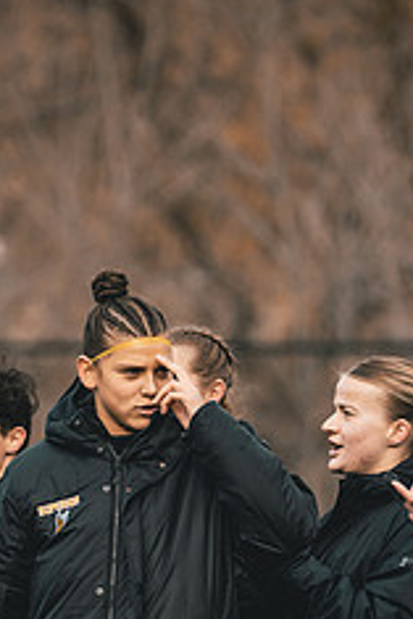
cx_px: 160
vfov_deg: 2.1
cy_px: 497
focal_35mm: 989
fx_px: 16993
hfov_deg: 1.4
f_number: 6.3
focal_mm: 400
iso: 800
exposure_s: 1/1000
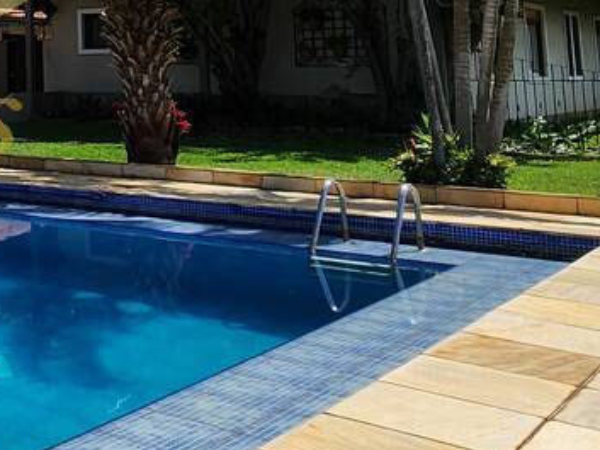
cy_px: -34
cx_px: -214
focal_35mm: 53
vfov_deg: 25.7
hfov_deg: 28.4
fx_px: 919
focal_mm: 2.2
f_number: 2.2
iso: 50
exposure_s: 1/3427
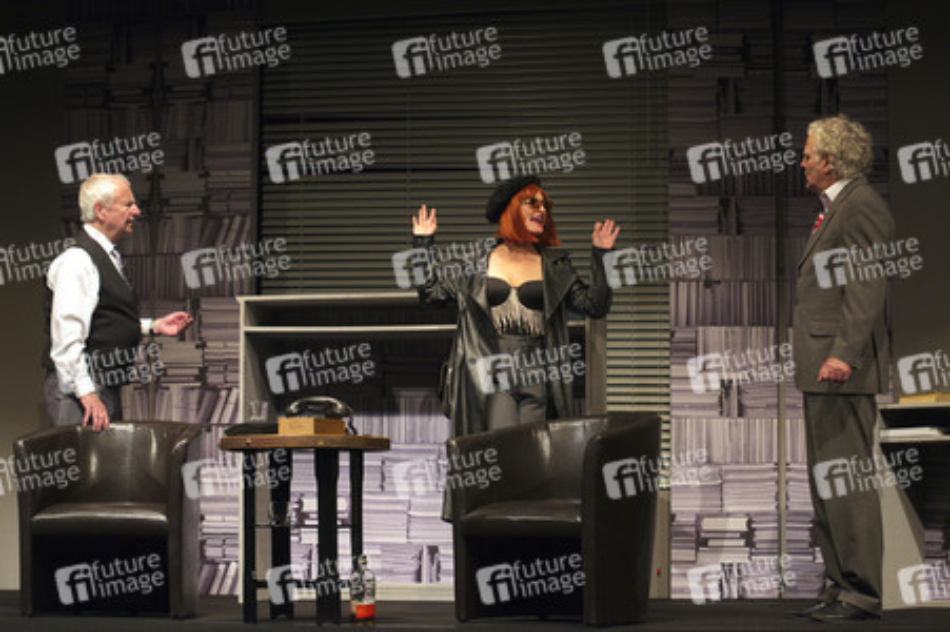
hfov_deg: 28.9
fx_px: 1846
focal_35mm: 70
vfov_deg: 19.4
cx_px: 475
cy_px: 316
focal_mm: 70
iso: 1600
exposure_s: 1/125
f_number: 4.5
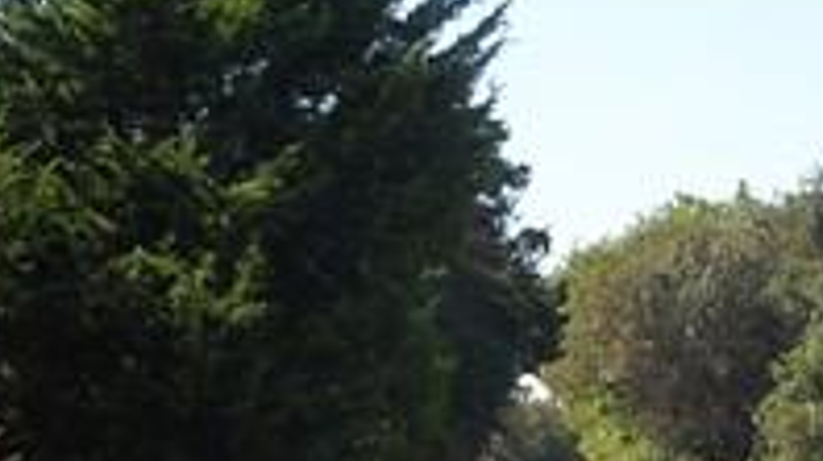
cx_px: 673
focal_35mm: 141
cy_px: 540
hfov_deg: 15.1
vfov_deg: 8.5
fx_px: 3075
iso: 100
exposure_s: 1/640
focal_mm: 4.5
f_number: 3.3
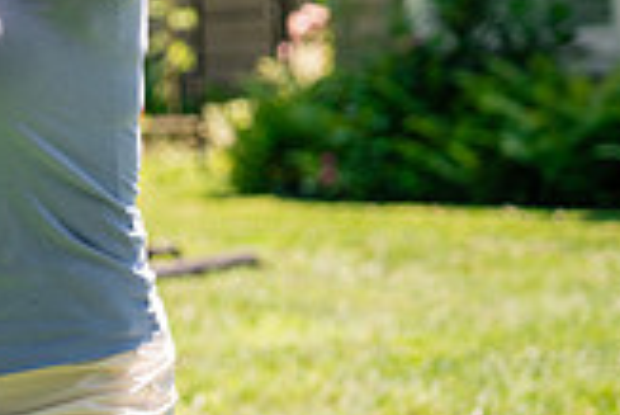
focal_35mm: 249
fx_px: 4292
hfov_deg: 8.1
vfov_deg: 5.5
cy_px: -10
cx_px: -259
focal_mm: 70
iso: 250
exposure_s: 1/1250
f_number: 2.8
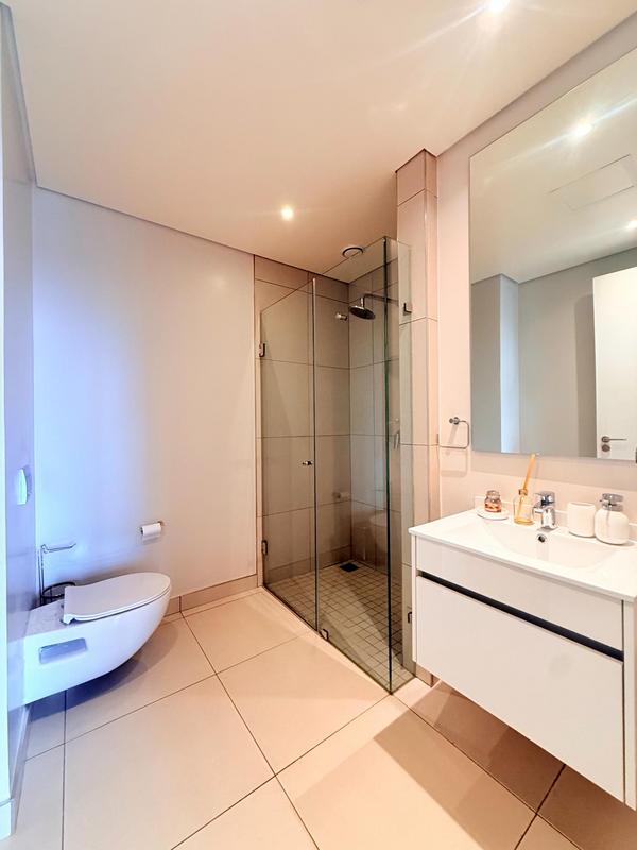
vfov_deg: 102.1
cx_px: 318
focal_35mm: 14
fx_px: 344
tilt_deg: +0.0
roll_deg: +0.5
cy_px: 425
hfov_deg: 85.7
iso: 320
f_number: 2.2
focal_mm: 2.22
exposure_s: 1/50
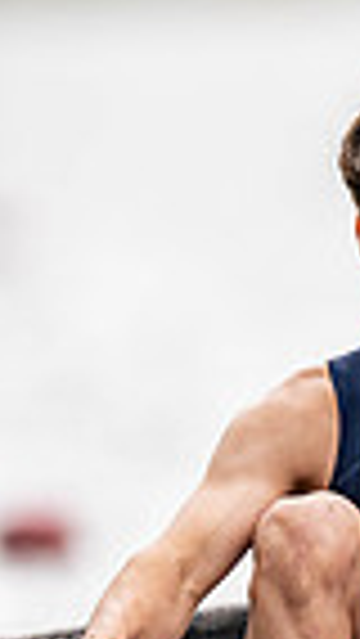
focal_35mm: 2560
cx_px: 508
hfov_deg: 0.5
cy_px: 533
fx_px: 43392
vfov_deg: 0.8
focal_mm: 600
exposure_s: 1/2500
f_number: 4
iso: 250
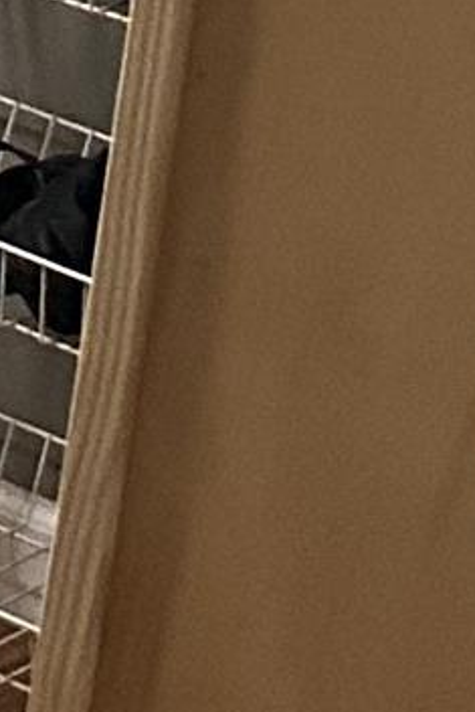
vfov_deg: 8.5
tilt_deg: -8.5
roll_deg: -3.0
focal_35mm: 218
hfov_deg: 4.4
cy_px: -1070
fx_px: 4310
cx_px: -2605
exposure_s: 1/60
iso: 500
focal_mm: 6.86
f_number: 1.78
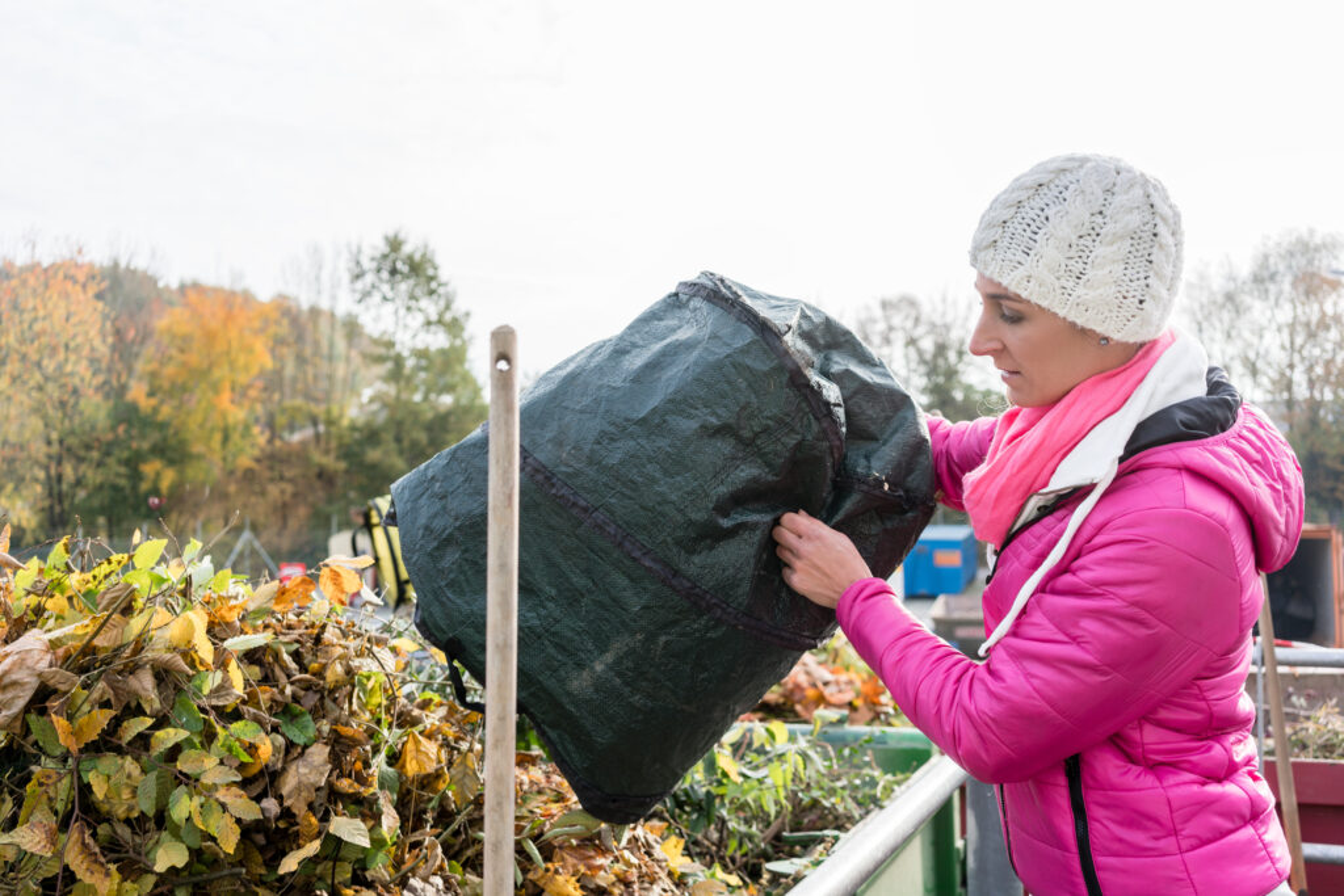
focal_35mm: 35
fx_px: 1307
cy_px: 448
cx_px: 672
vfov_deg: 37.9
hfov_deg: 54.4
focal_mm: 35
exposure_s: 1/500
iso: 250
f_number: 4
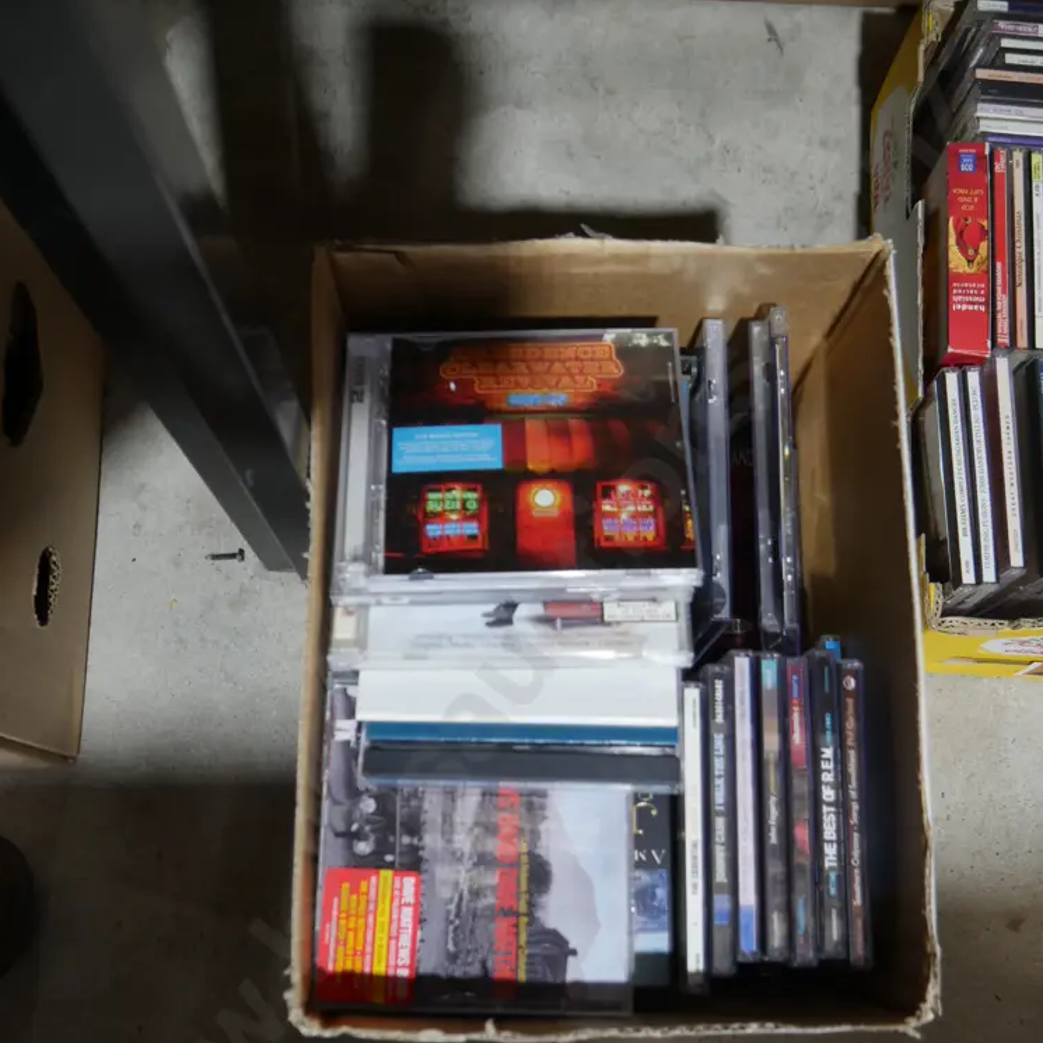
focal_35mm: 34
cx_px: 524
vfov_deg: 48.0
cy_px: 658
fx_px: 1159
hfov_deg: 48.5
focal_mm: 14
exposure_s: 1/60
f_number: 3.5
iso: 320
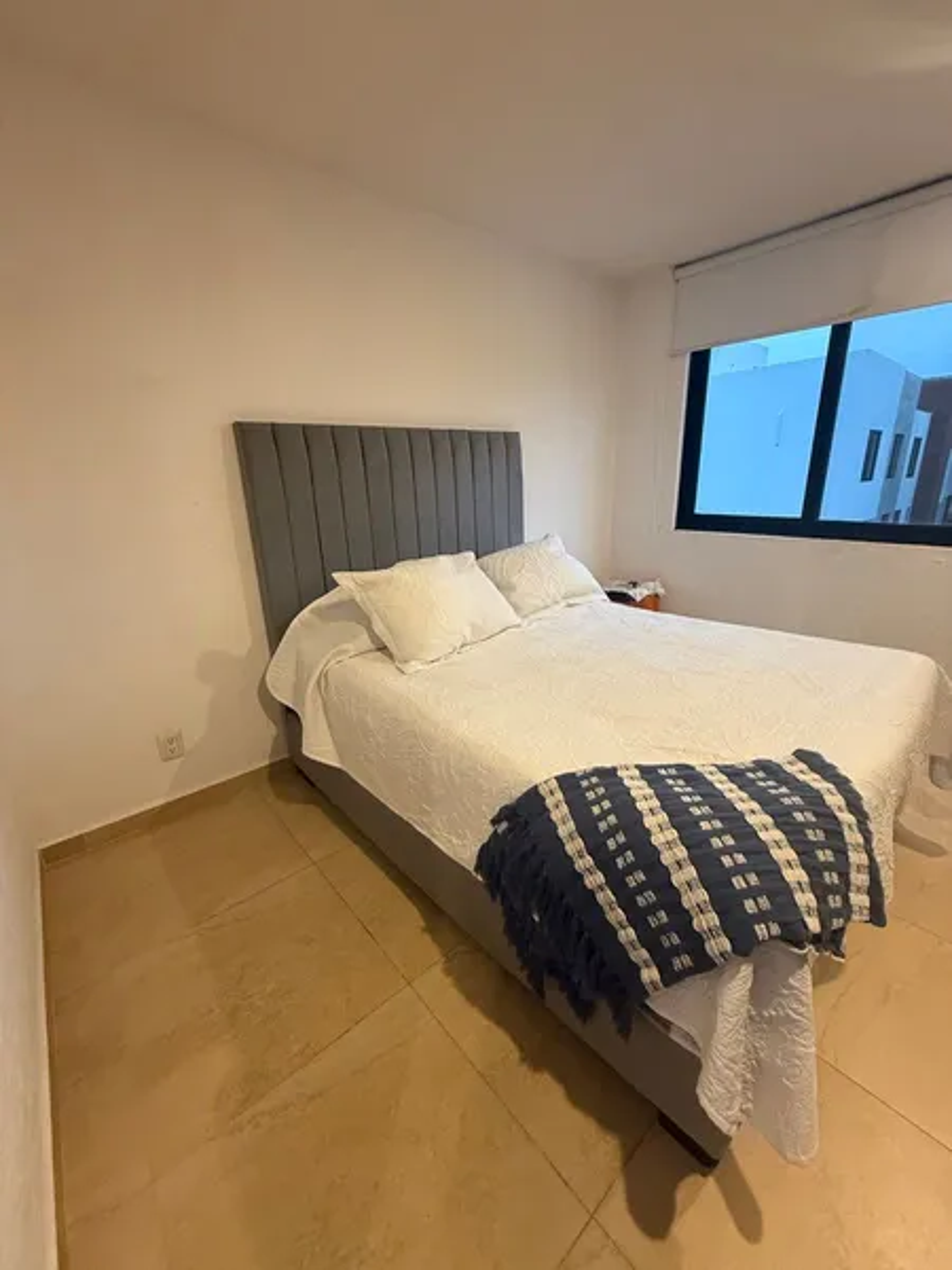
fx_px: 513
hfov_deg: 85.7
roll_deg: +0.7
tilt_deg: -17.0
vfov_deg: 102.1
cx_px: 476
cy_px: 635
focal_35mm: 14
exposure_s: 1/60
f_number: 2.2
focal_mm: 2.22
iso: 400
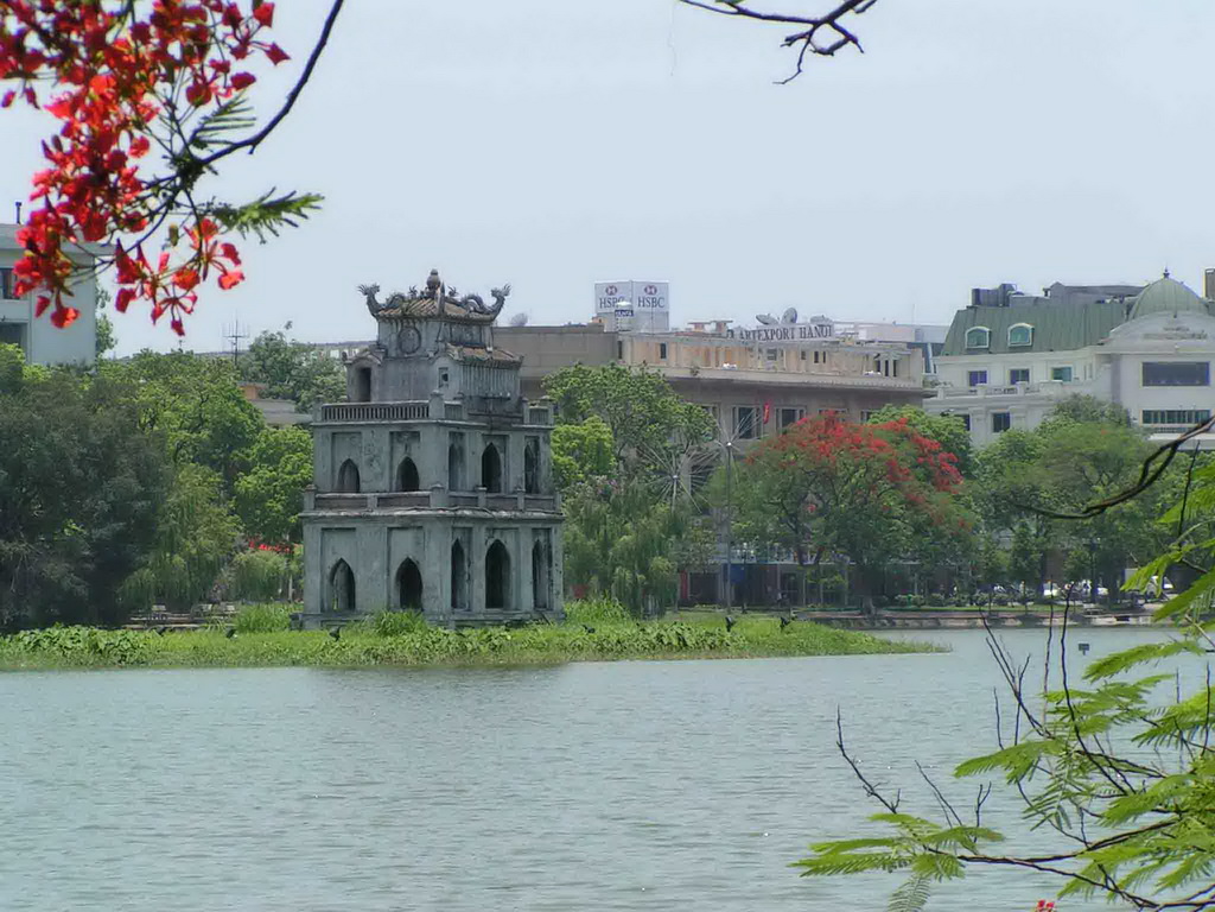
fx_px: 5756
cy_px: 456
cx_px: 608
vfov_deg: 9.1
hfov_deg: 12.0
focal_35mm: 164
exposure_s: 1/500
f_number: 5.6
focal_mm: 25.1
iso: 50
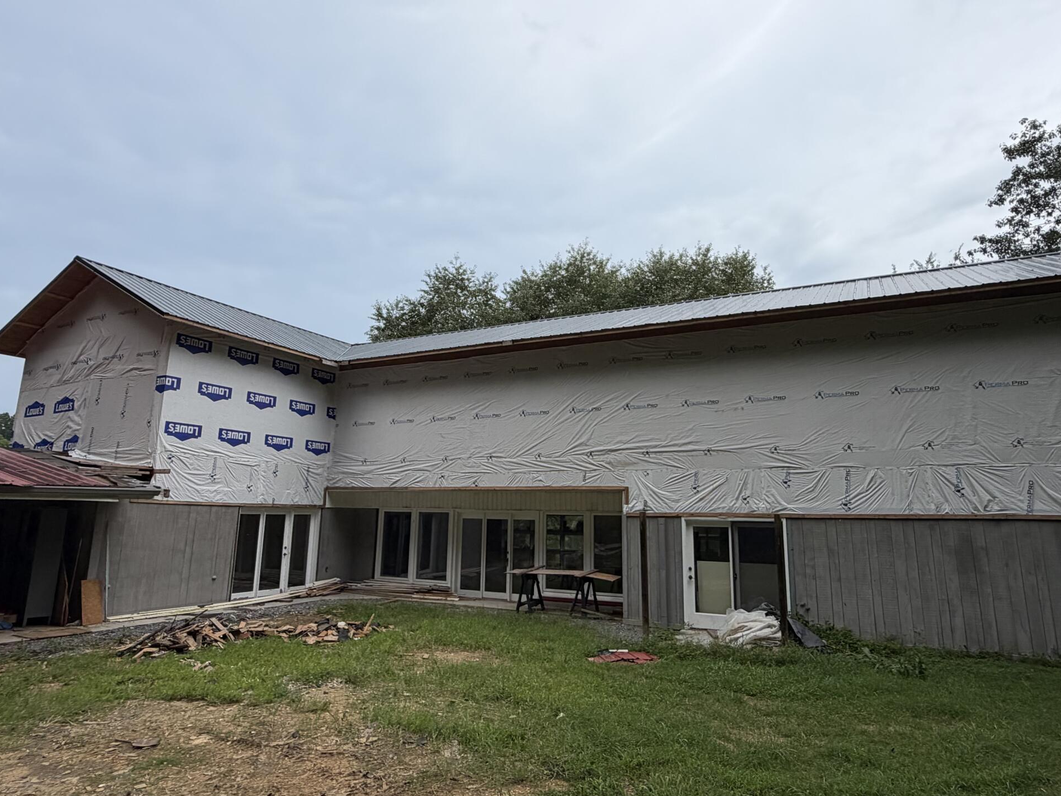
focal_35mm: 22
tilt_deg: +12.6
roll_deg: +1.6
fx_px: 674
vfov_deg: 61.1
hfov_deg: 76.4
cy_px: 376
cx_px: 546
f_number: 2.2
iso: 40
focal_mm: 2.22
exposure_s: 1/644
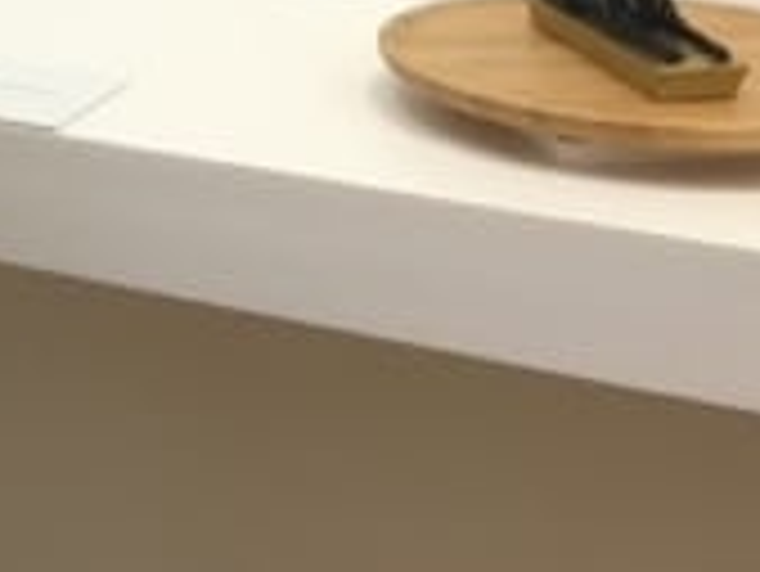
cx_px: -288
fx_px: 2263
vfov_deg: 13.5
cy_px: -302
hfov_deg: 17.6
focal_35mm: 103
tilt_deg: -6.4
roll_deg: +0.5
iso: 100
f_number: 2.2
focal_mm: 4.15
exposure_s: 1/33
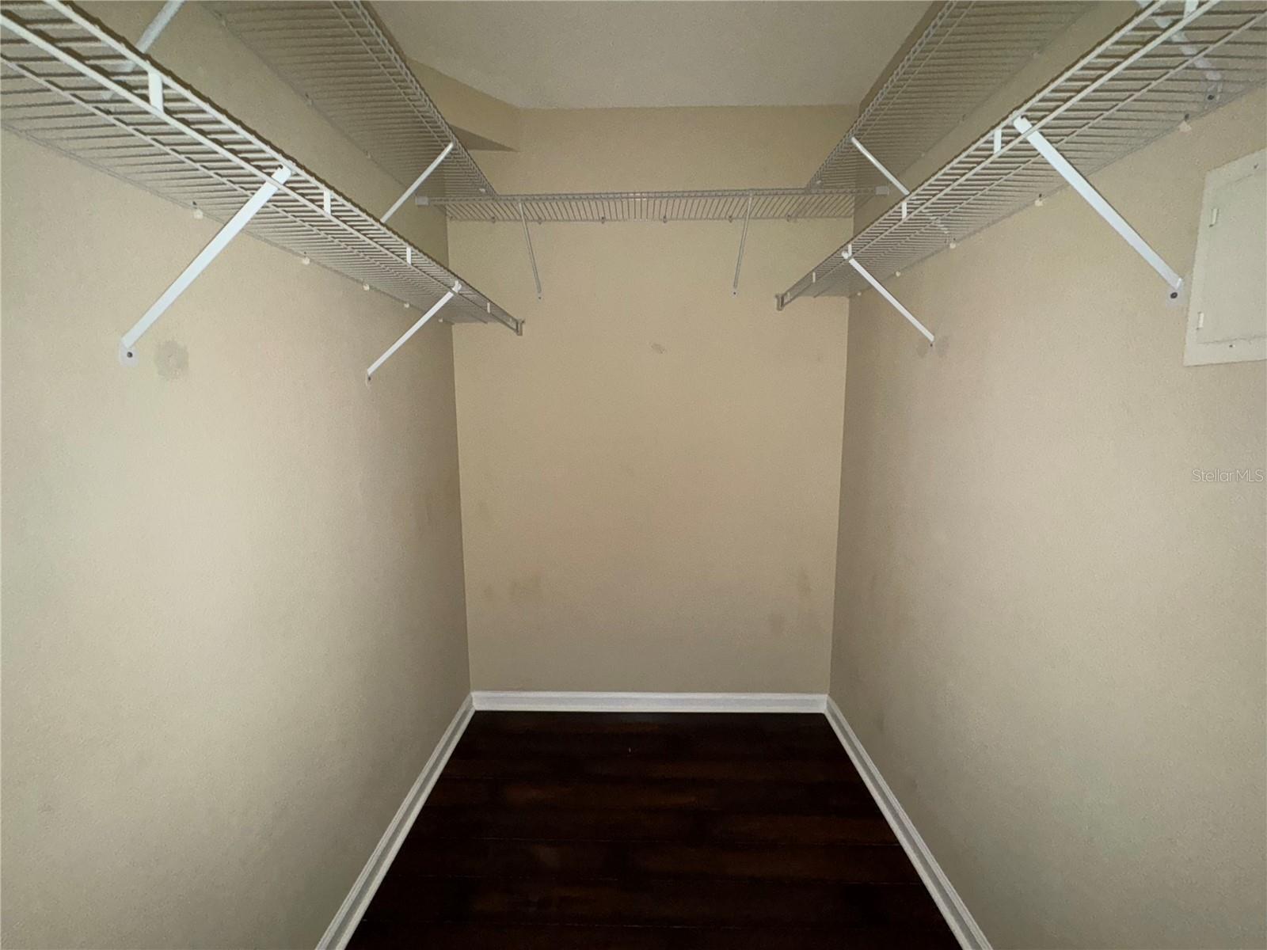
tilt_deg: -8.2
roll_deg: +0.9
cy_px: 475
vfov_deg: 85.7
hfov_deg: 102.1
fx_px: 512
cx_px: 634
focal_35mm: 14
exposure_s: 1/31
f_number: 2.2
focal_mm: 2.22
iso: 200
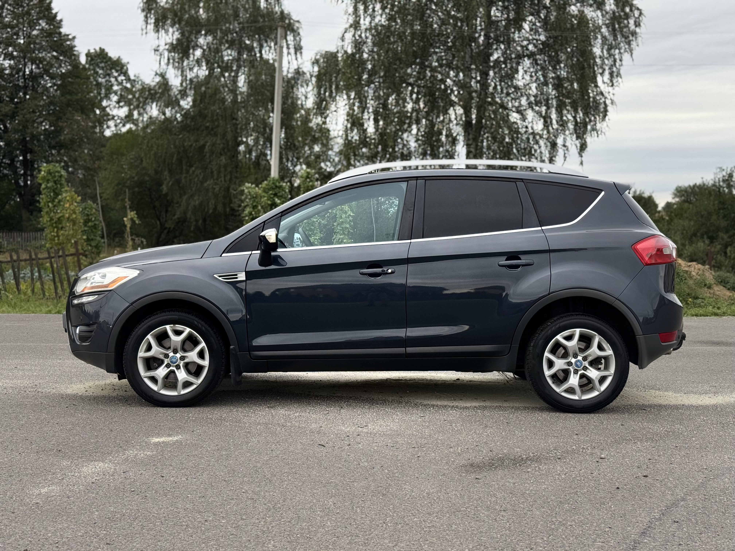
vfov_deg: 30.3
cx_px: 368
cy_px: 276
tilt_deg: -3.5
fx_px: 1019
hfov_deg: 39.7
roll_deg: +0.0
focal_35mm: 48
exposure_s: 1/627
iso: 64
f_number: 1.78
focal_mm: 6.76
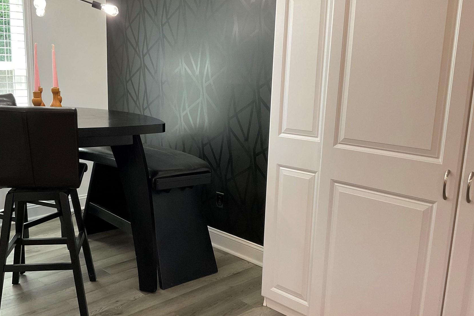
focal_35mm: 37
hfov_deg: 51.4
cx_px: 183
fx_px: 487
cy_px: 163
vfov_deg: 35.9
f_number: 1.8
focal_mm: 3
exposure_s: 1/60
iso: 100
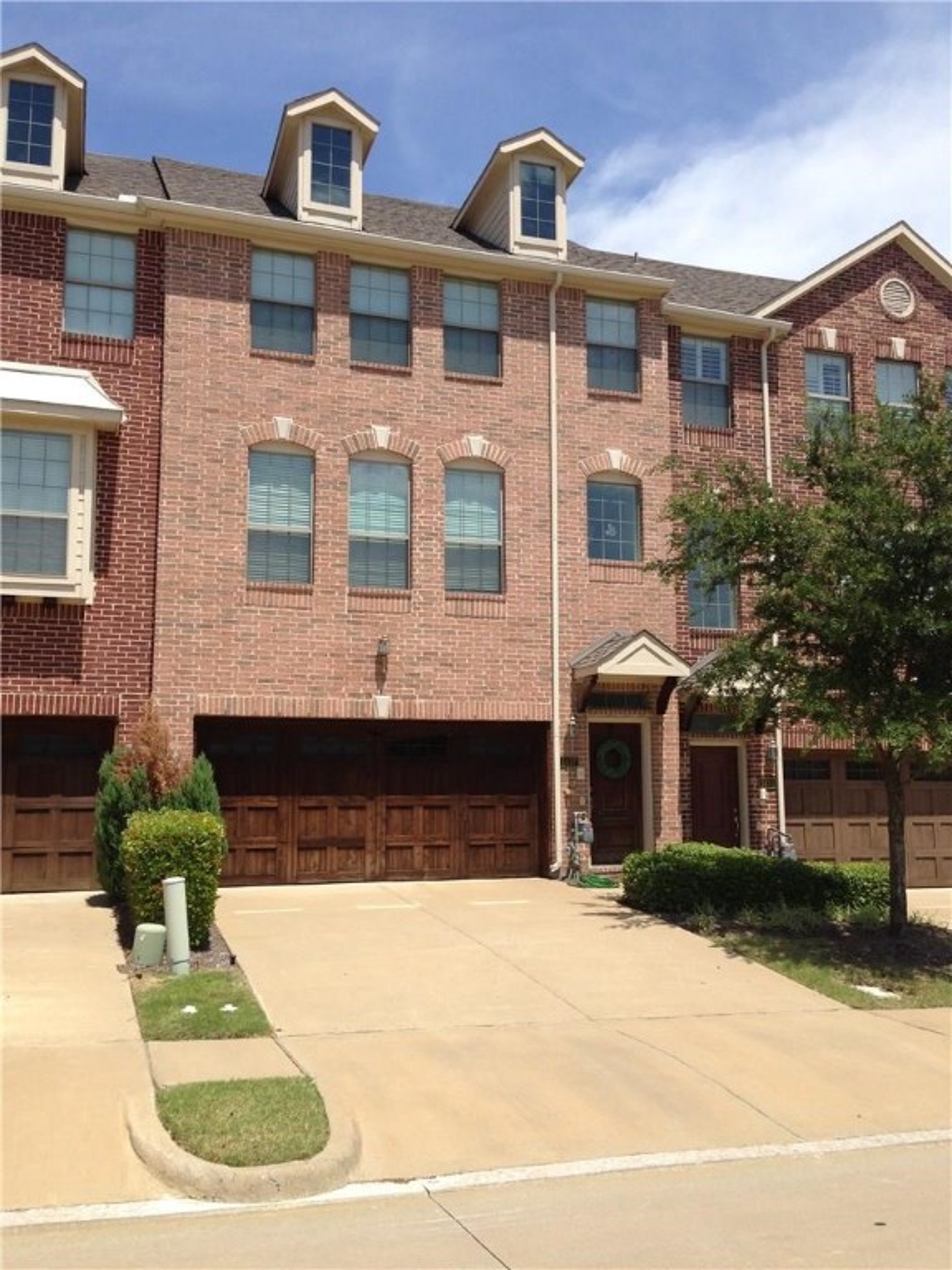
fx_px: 1210
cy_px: 635
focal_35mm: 33
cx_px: 476
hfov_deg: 42.9
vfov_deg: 55.4
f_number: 2.4
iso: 50
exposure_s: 1/1595
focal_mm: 4.12
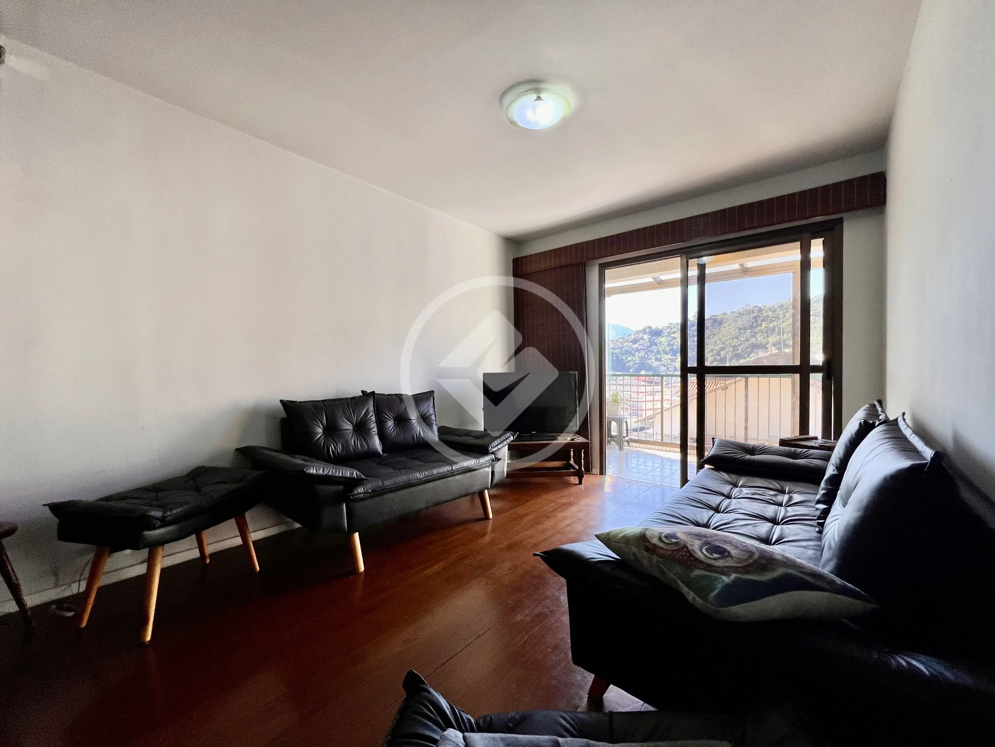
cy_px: 374
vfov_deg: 89.9
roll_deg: +0.8
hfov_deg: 106.2
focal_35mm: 13
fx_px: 374
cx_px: 498
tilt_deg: -0.9
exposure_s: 1/120
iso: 64
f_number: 1.8
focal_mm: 1.57
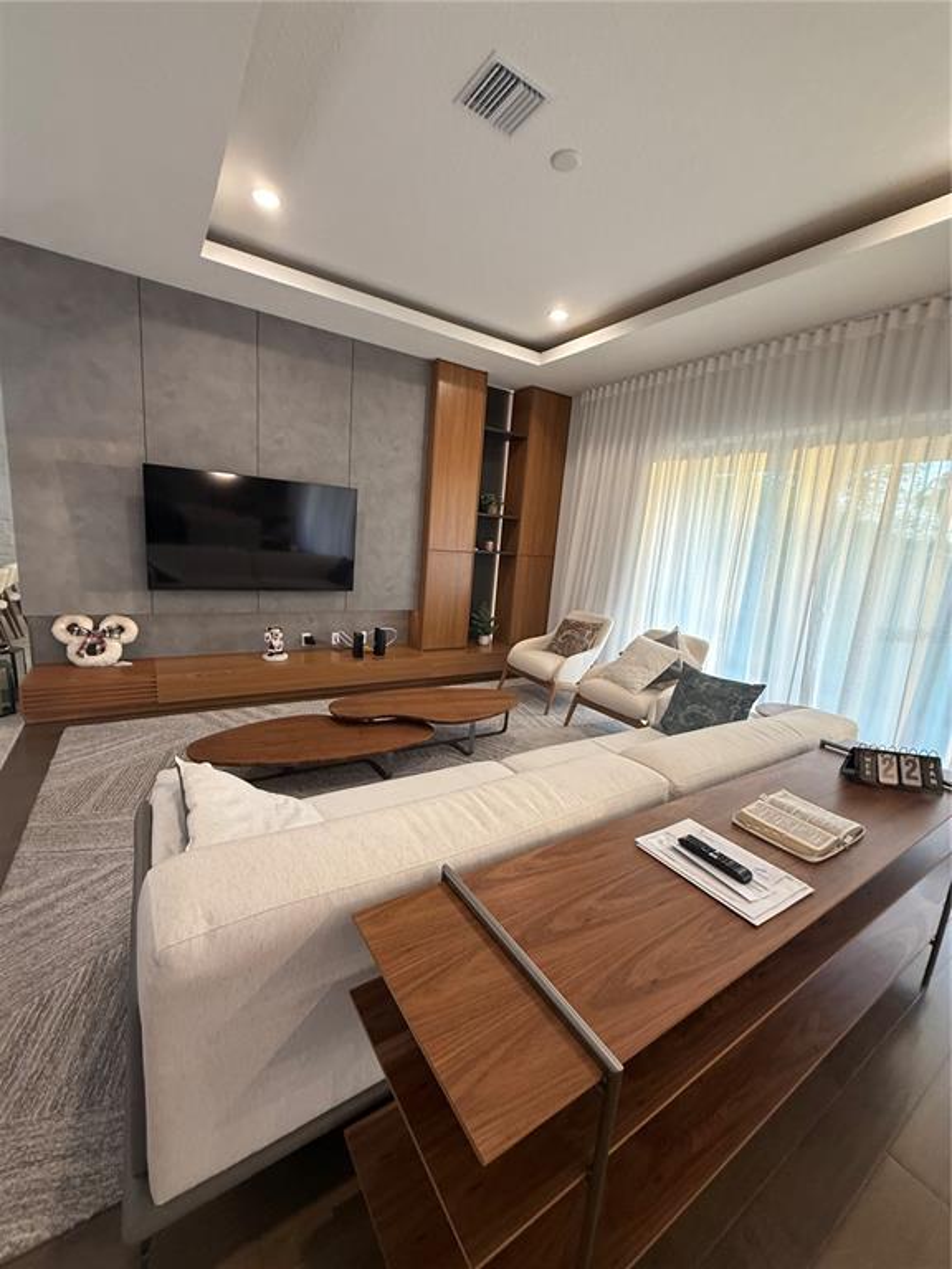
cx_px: 476
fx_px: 513
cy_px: 634
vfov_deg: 102.1
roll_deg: -3.9
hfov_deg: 85.7
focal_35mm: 14
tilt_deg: -10.1
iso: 250
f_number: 2.2
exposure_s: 1/60
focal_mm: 2.22
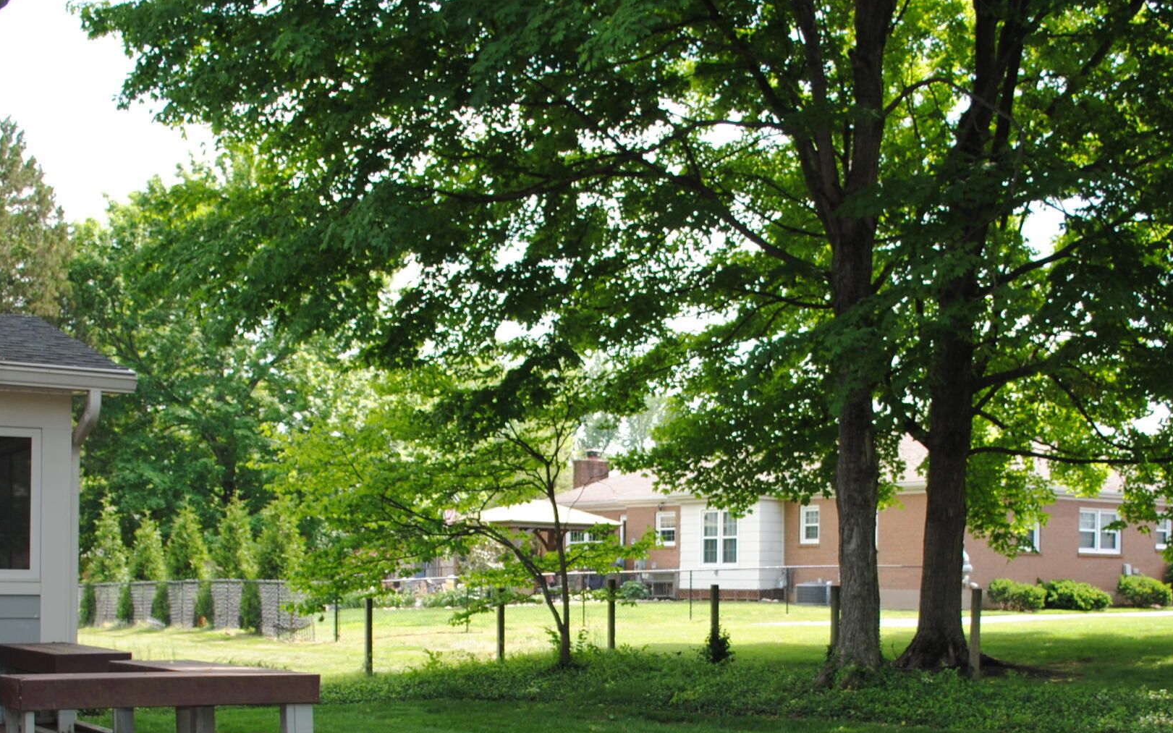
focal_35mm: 51
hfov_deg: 39.6
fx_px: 1630
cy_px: 632
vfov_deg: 24.7
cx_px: 575
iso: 100
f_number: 3.5
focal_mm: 18
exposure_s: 1/200
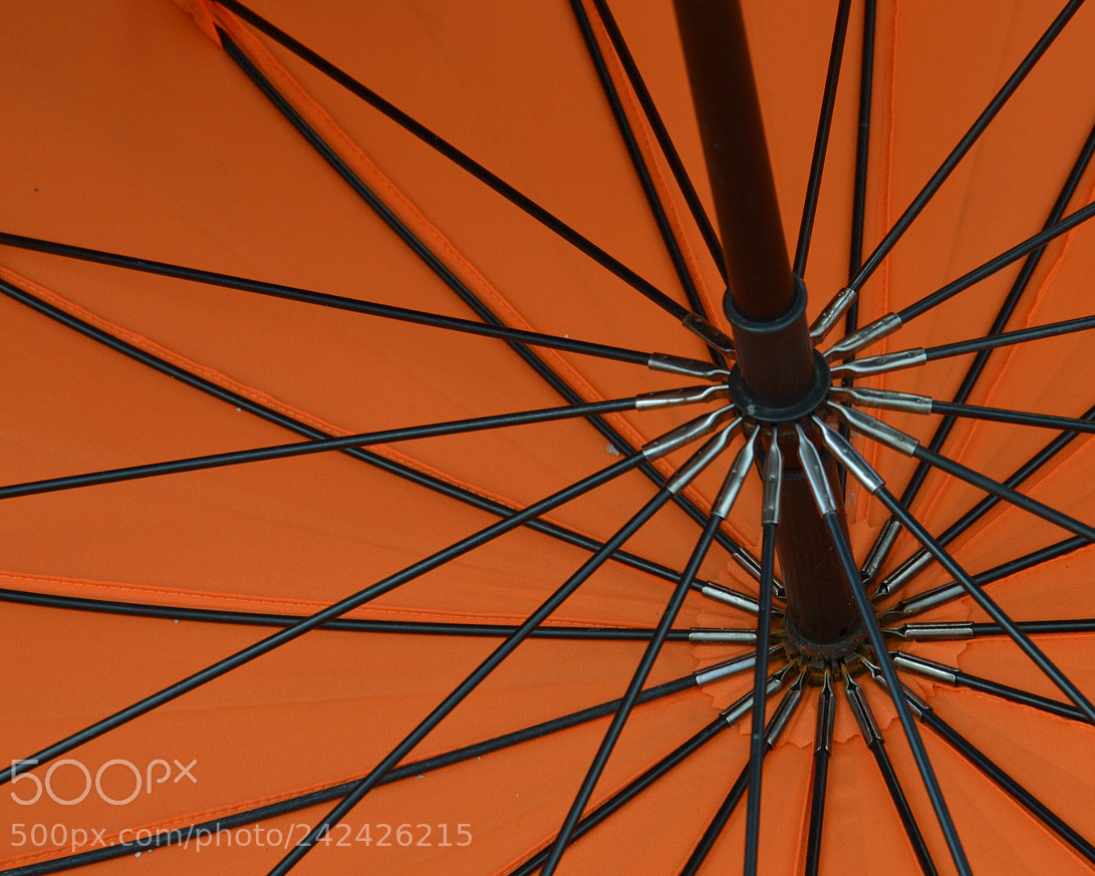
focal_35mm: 165
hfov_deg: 11.7
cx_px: 751
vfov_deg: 9.4
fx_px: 5348
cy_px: 380
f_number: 8
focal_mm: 80
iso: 200
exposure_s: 1/80
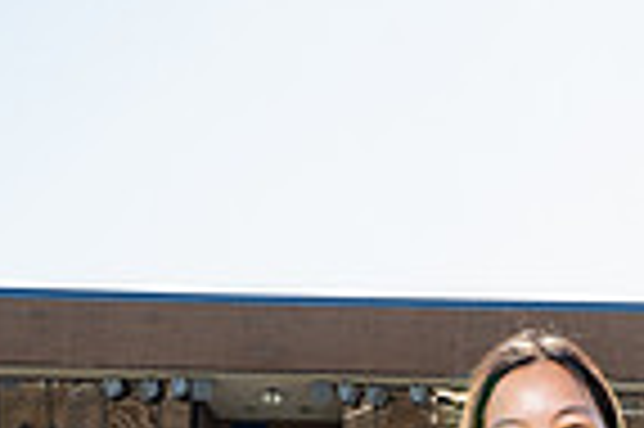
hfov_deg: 17.0
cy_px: 987
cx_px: 509
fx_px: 2144
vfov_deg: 10.1
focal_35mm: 120
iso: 320
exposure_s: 1/250
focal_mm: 38
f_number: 10
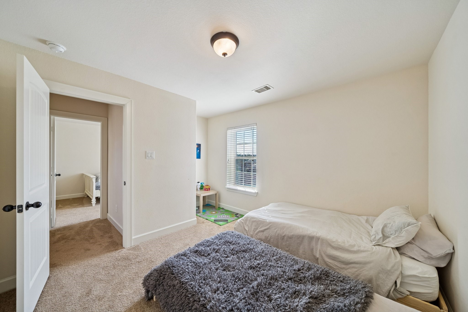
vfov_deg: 90.0
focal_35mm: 12
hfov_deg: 112.6
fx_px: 156
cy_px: 156
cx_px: 234
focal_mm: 12
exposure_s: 1/100
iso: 640
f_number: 8
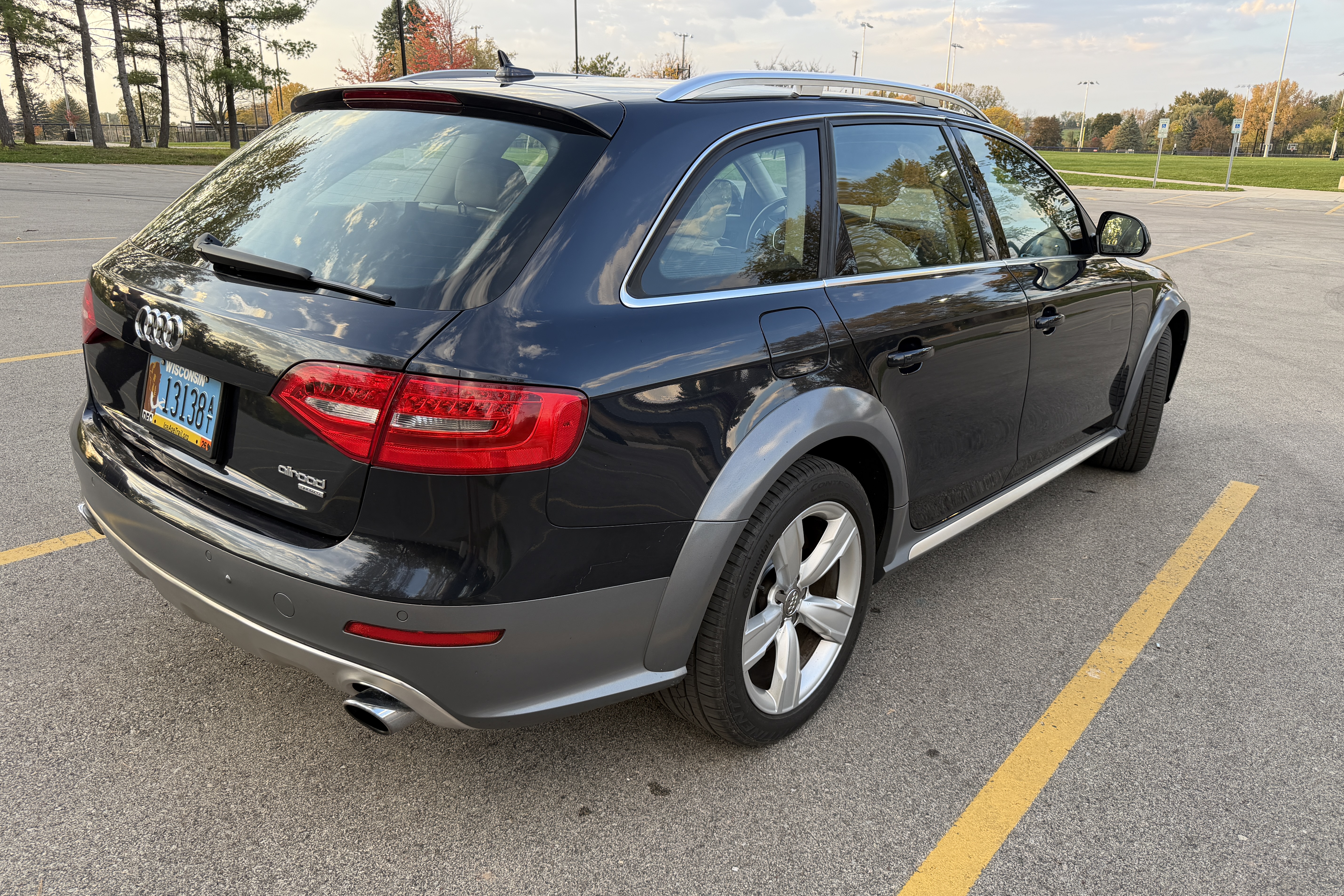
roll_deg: +0.5
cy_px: 458
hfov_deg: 71.5
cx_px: 673
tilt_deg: -19.7
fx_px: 933
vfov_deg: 51.3
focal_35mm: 25
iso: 80
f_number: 1.78
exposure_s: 1/233
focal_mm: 6.76
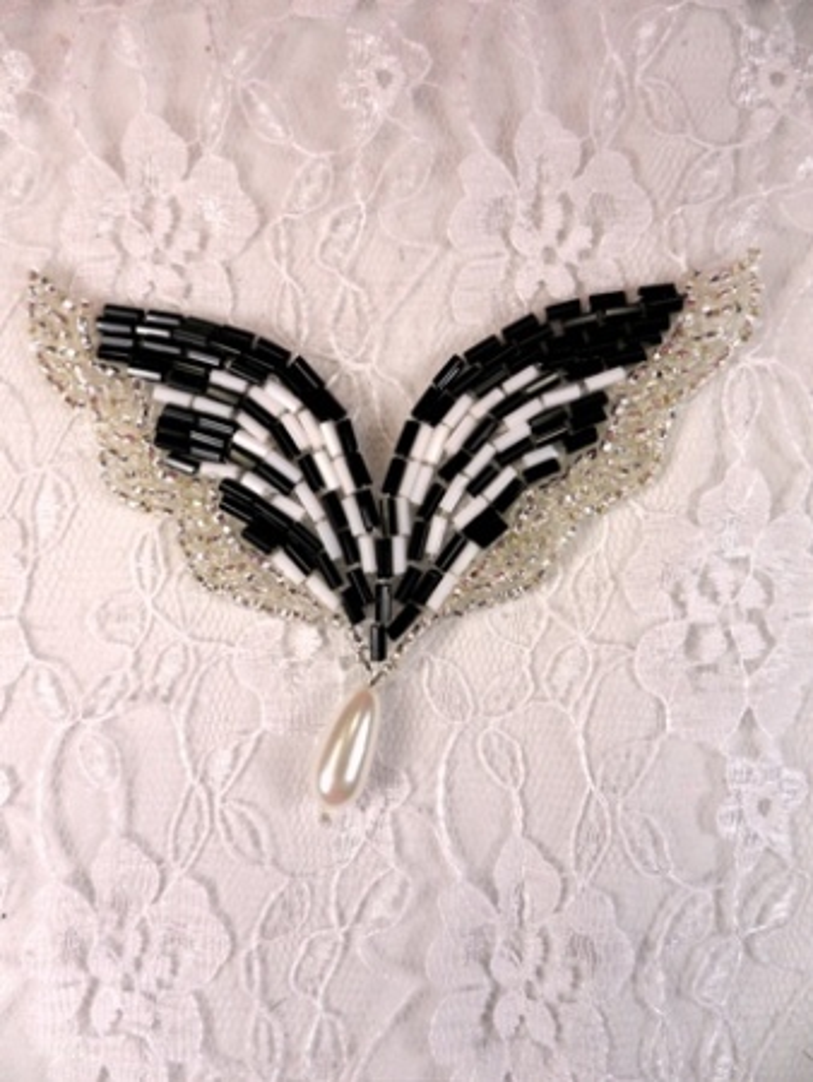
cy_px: 541
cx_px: 406
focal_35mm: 27
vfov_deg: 65.3
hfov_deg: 51.4
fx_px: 845
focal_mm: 4.9
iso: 80
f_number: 3.5
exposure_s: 1/500
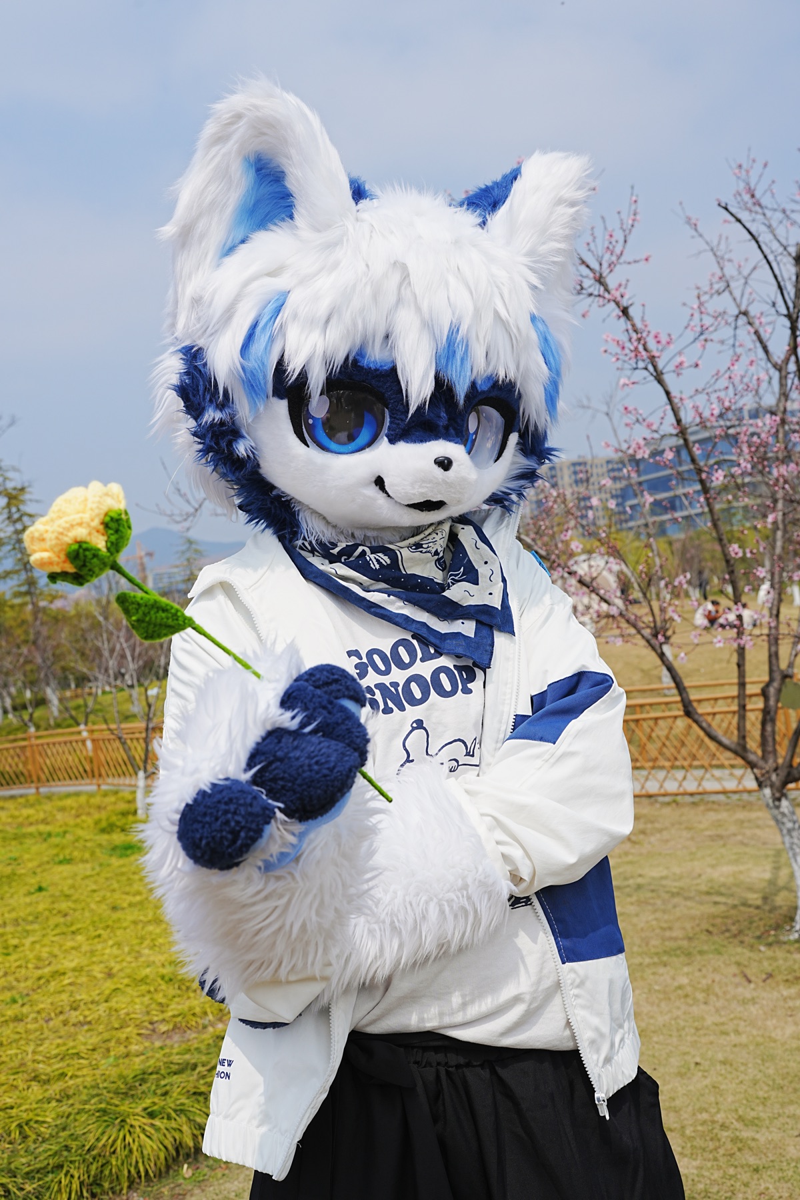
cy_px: 600
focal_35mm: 35
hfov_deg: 37.9
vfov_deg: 54.4
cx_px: 400
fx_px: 1167
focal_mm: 35
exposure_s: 1/640
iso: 100
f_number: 8
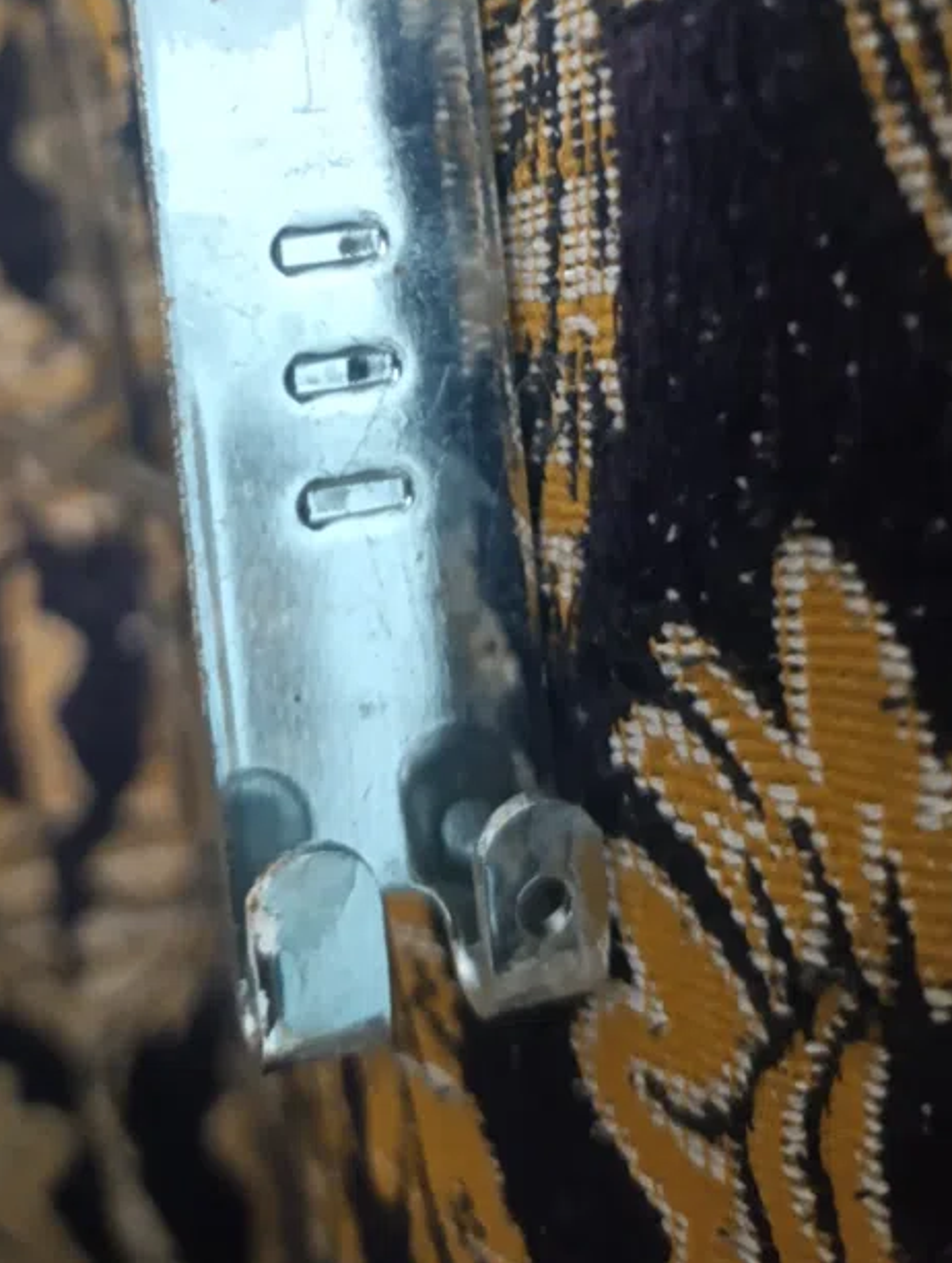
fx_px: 1864
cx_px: 392
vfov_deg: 35.1
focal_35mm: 51
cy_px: 105
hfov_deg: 28.6
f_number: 1.6
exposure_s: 1/25
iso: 4000
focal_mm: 6.14
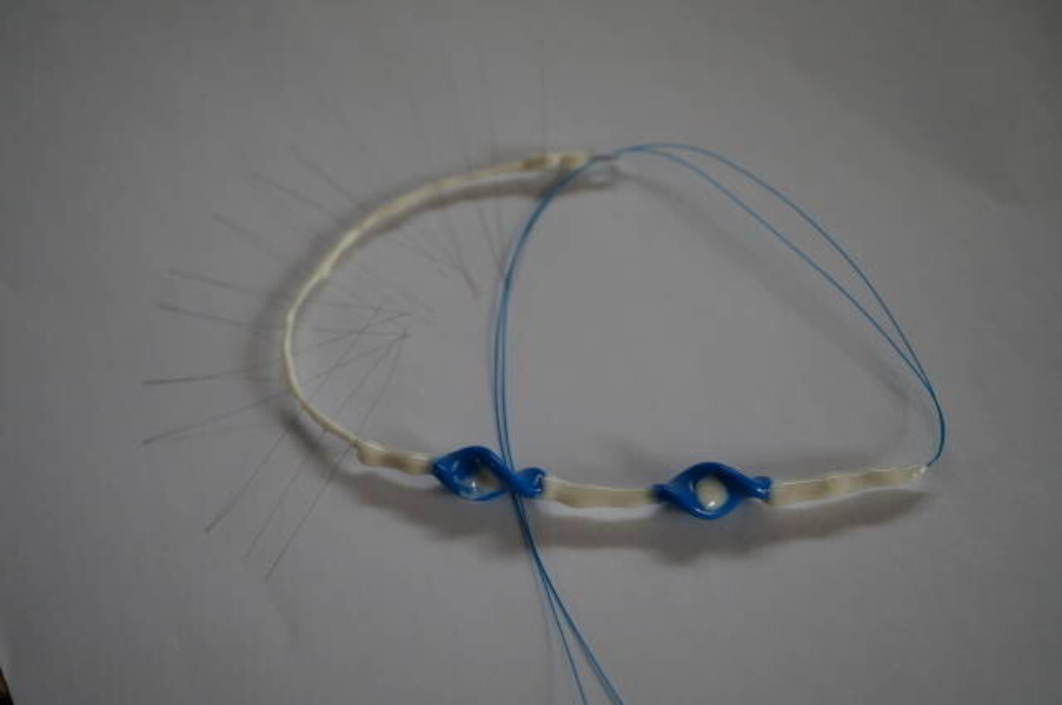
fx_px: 1326
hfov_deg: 43.7
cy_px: 352
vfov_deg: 29.8
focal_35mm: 45
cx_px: 531
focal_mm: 30
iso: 400
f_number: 4
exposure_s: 1/60
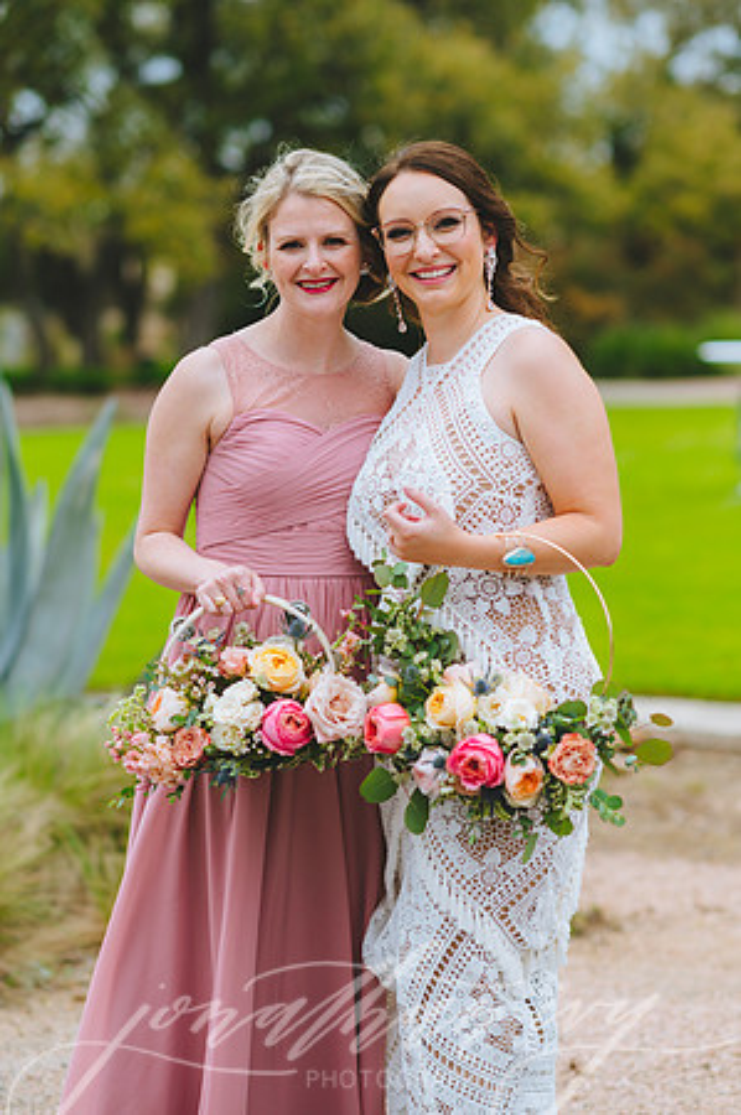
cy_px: 558
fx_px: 2630
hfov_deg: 16.0
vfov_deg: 23.9
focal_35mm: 85
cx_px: 370
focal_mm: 85
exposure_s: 1/1600
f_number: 2.2
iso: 200
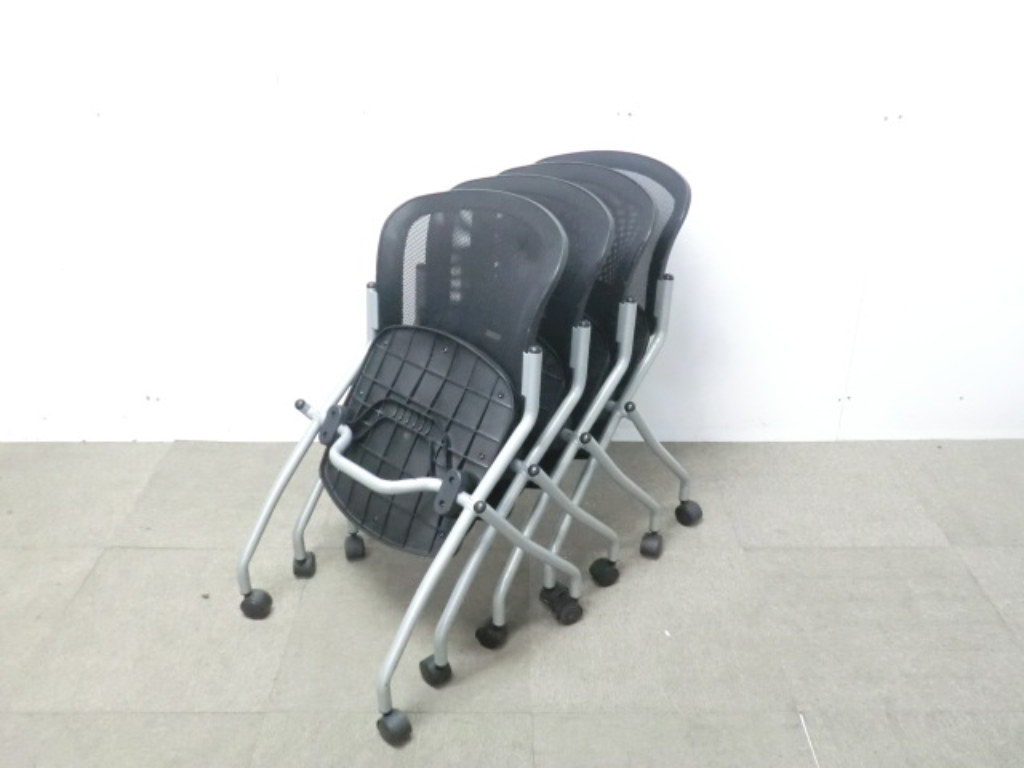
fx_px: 947
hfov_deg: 56.8
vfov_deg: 44.2
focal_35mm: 32
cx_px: 512
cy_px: 384
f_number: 3.5
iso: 800
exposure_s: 1/20
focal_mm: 5.8
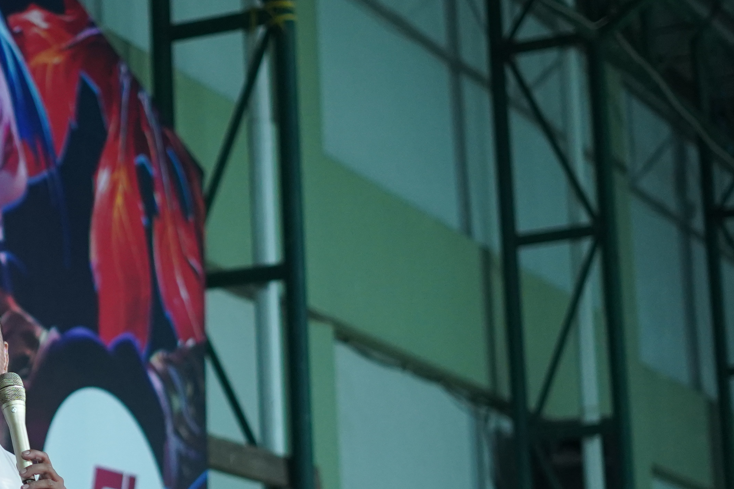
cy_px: 360
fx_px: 2874
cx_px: -24
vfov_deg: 9.7
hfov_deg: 14.3
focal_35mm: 141
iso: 2000
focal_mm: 50
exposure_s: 1/60
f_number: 1.8
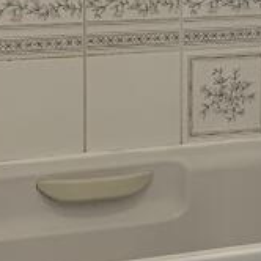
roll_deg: -0.4
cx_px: 330
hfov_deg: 12.0
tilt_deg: -7.2
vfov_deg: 12.1
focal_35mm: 142
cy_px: -5
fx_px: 1211
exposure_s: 1/60
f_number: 1.8
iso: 100
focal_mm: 4.25
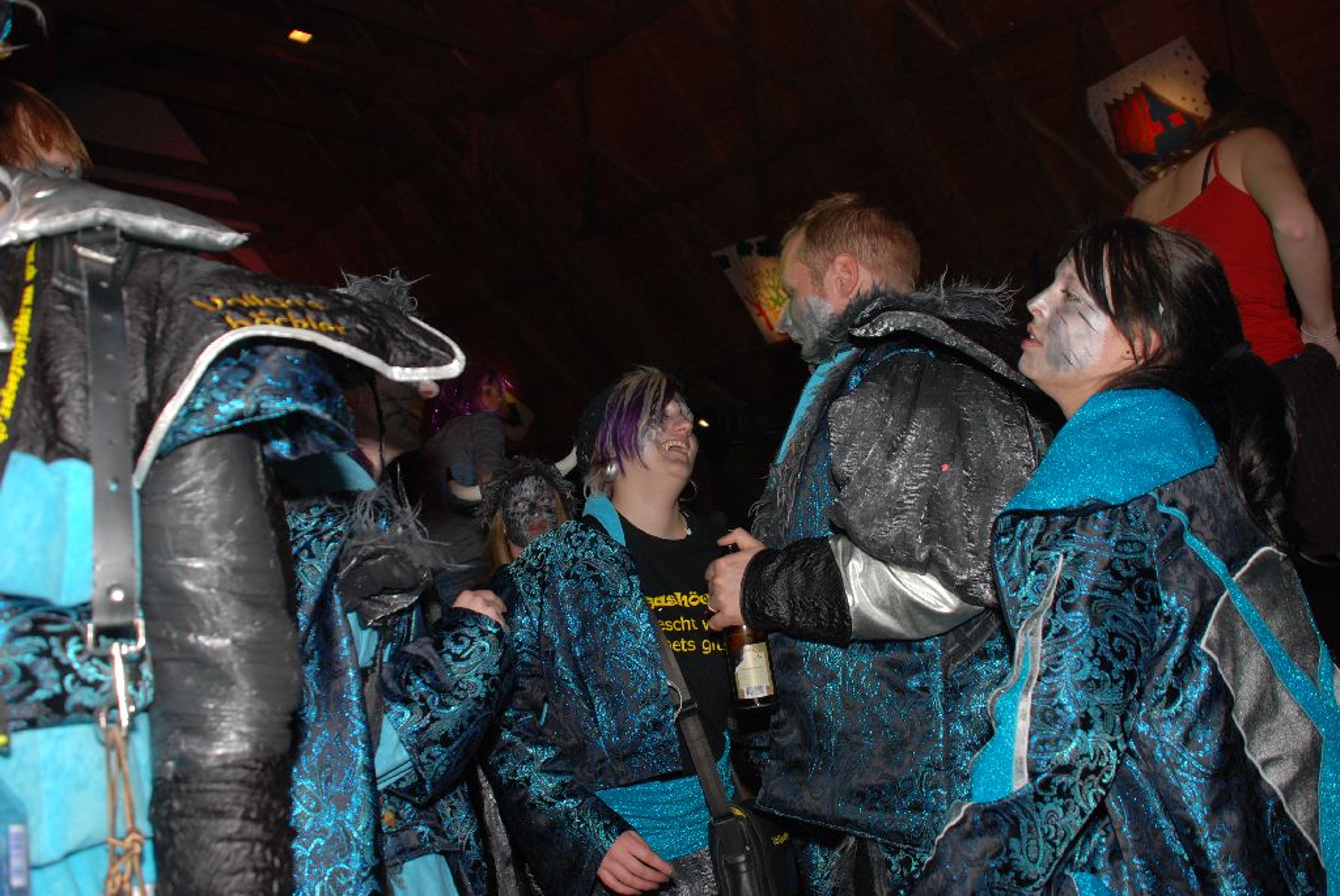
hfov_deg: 57.2
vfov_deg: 40.1
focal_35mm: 33
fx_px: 1230
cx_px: 670
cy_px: 448
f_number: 4
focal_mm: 22
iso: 200
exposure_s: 1/60
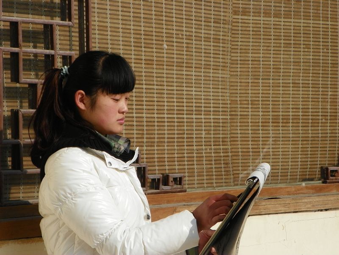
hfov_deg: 14.8
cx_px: 170
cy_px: 128
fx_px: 1303
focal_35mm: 133
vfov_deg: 11.2
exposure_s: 1/1250
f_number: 4.5
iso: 100
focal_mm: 23.6
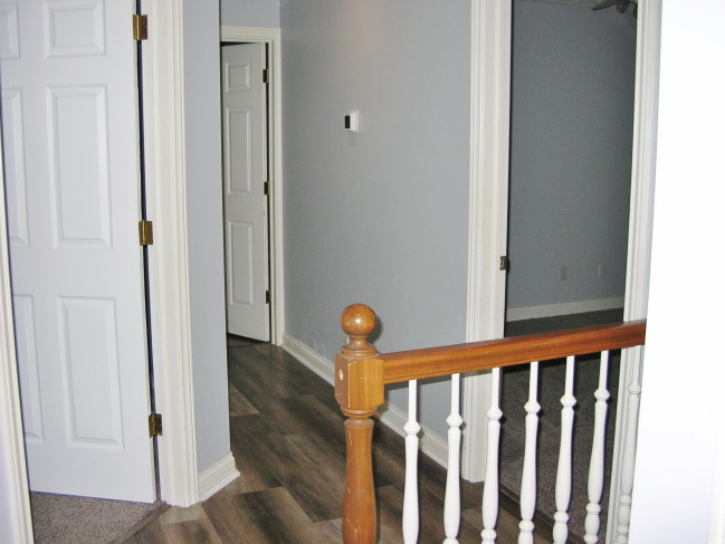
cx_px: 364
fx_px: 775
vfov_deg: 38.7
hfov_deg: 50.1
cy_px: 268
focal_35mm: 37
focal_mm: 6
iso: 50
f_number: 2.7
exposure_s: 1/60.1
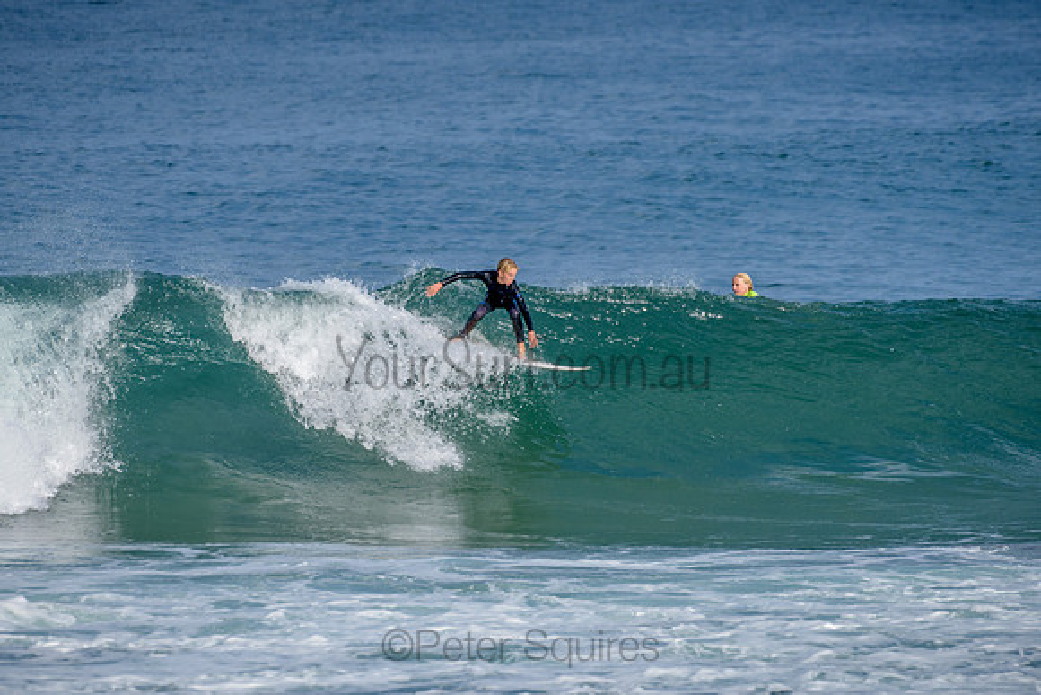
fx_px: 17702
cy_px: 348
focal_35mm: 612
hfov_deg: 3.4
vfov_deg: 2.2
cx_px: 520
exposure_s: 1/1250
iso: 100
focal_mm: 500
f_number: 5.6
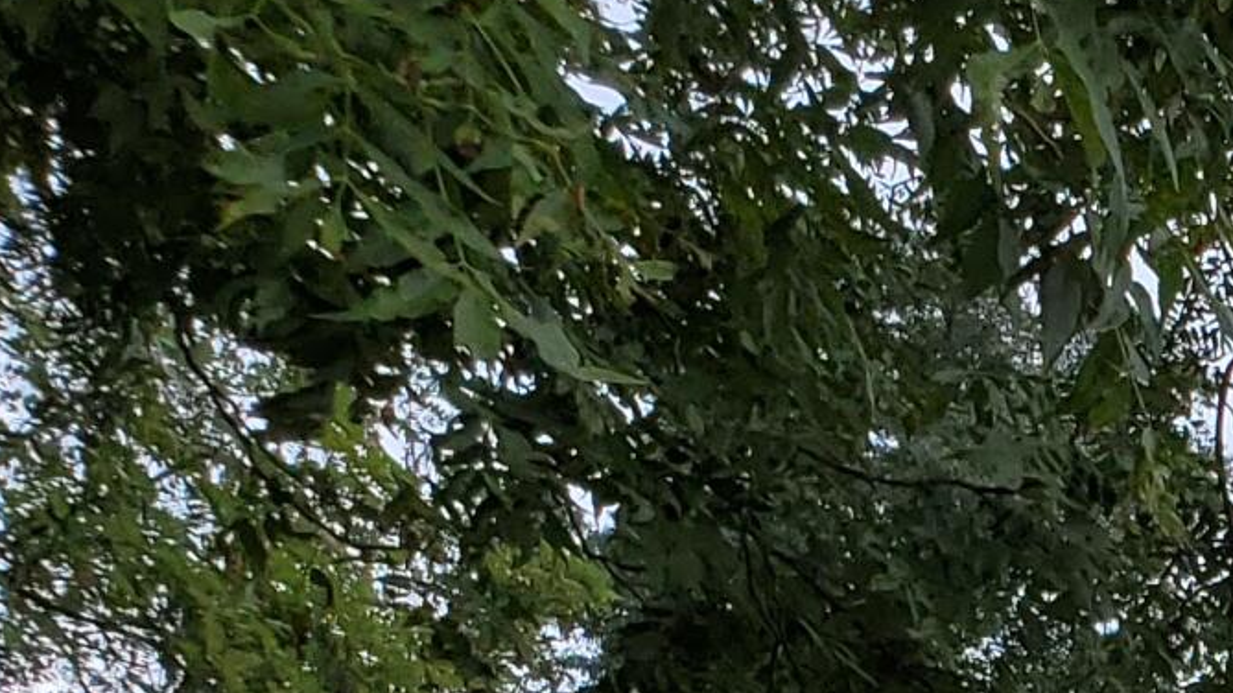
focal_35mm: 127
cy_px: 1635
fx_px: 4151
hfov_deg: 14.0
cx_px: 2538
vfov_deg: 8.7
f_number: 2.4
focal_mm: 4.3
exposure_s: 1/405
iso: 50
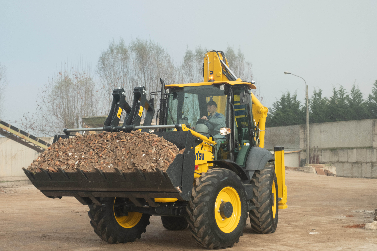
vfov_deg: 22.6
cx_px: 188
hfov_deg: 33.4
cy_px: 126
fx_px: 628
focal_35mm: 60
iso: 500
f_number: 8
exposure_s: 1/160
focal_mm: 40.1
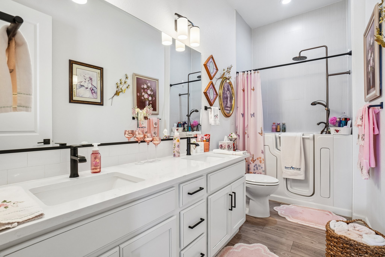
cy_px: 128
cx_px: 192
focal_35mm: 16
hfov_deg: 95.0
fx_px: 176
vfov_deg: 72.0
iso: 400
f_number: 8
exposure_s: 1/25
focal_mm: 11
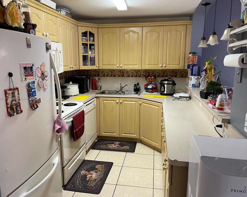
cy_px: 99
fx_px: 205
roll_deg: +0.2
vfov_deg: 51.5
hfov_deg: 62.2
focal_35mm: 28
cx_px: 119
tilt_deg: -11.8
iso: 160
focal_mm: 5.1
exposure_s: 1/60
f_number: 1.6
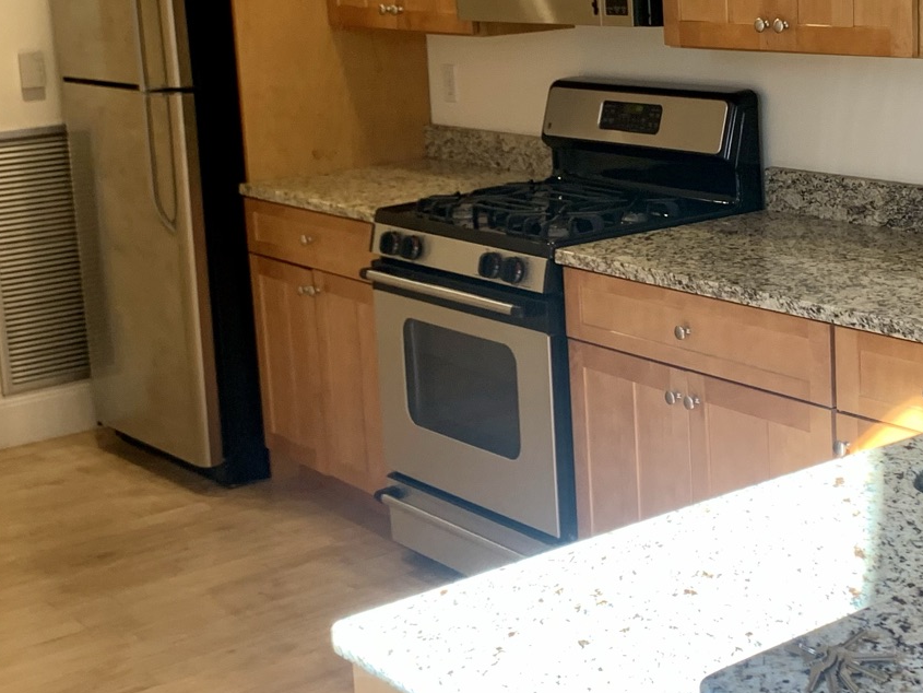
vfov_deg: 23.2
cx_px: 684
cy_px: 244
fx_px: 1680
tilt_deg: -10.1
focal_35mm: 63
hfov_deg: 30.2
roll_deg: +0.8
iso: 100
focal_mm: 4.25
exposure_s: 1/120
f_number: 1.8
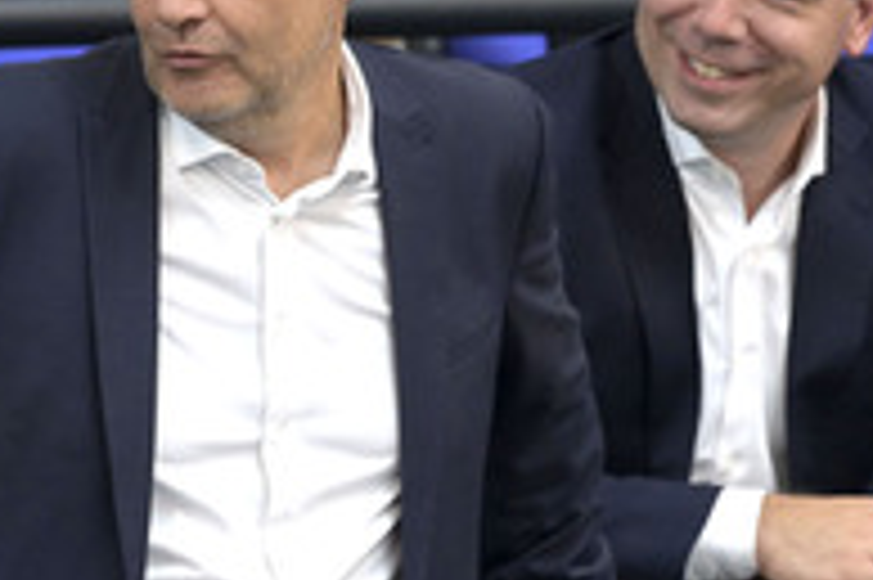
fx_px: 21370
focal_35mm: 882
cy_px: 328
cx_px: 299
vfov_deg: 1.6
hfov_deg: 2.3
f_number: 6.3
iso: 8000
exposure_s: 1/400
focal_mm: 380
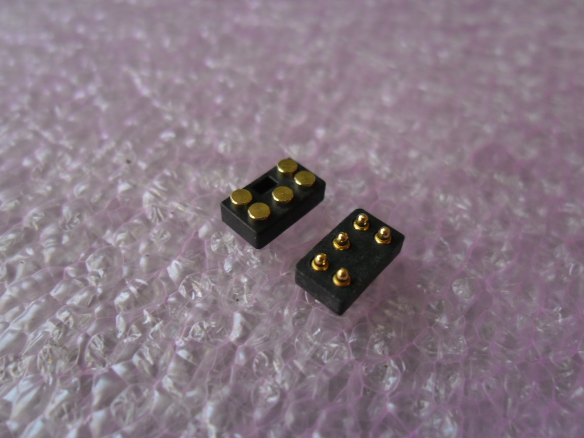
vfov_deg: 51.4
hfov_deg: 65.3
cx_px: 292
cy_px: 219
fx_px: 456
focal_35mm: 27
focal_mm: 4.9
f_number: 3.5
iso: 100
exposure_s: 1/43
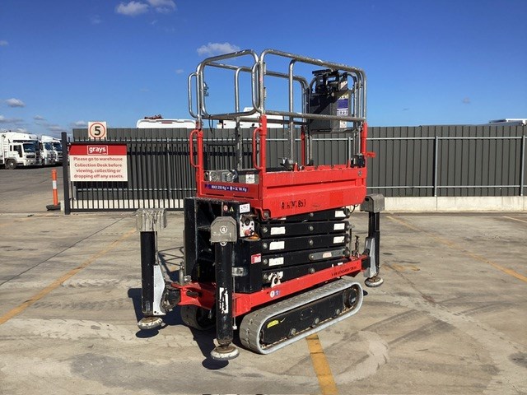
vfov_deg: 45.4
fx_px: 472
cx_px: 264
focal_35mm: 31
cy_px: 198
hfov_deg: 58.4
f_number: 2.4
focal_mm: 3.3
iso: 25
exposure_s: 1/1942
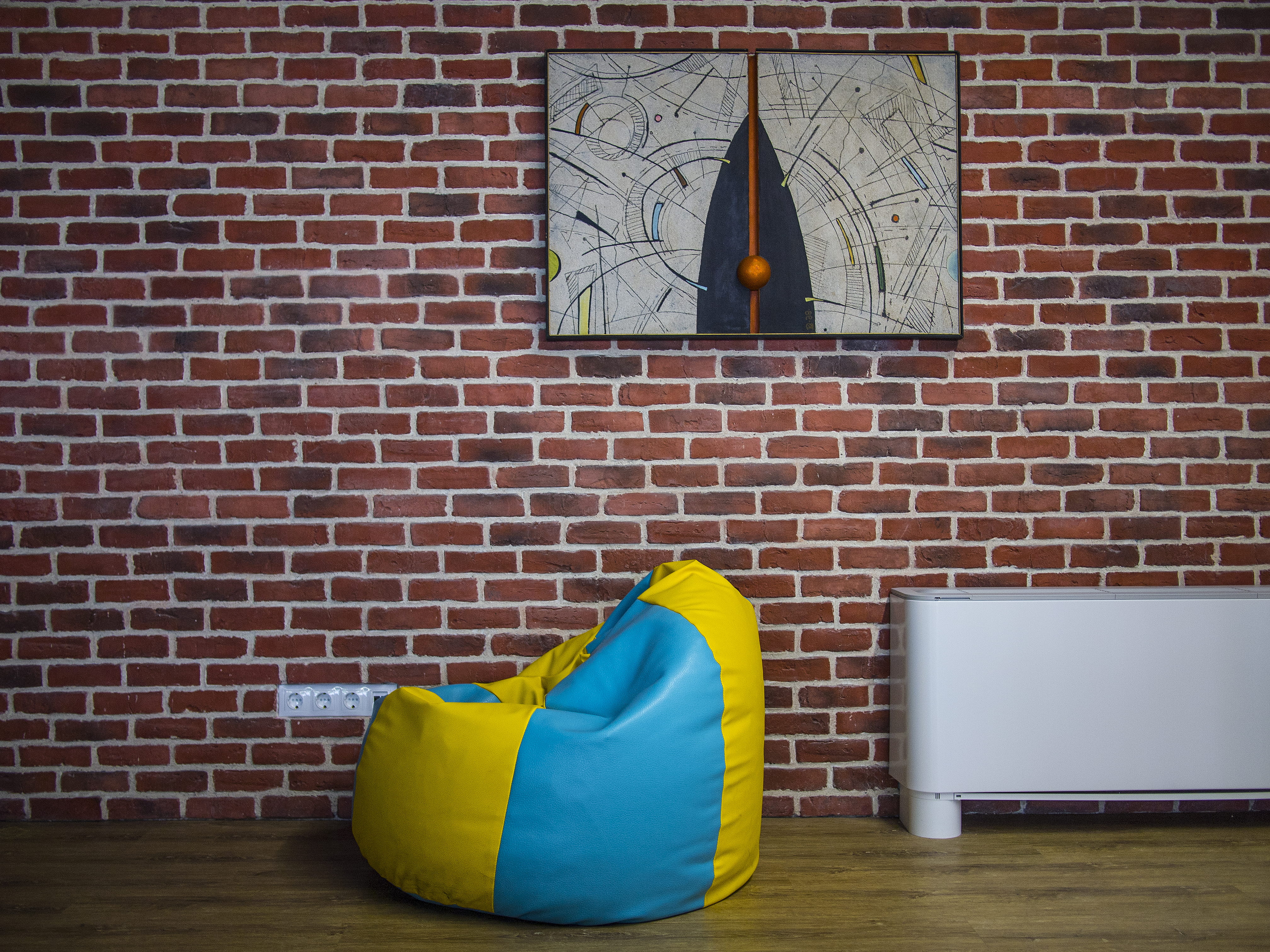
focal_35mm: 40
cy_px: 476
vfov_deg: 36.0
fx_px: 1468
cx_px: 635
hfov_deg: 46.8
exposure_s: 1/80
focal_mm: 20
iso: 200
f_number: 1.8
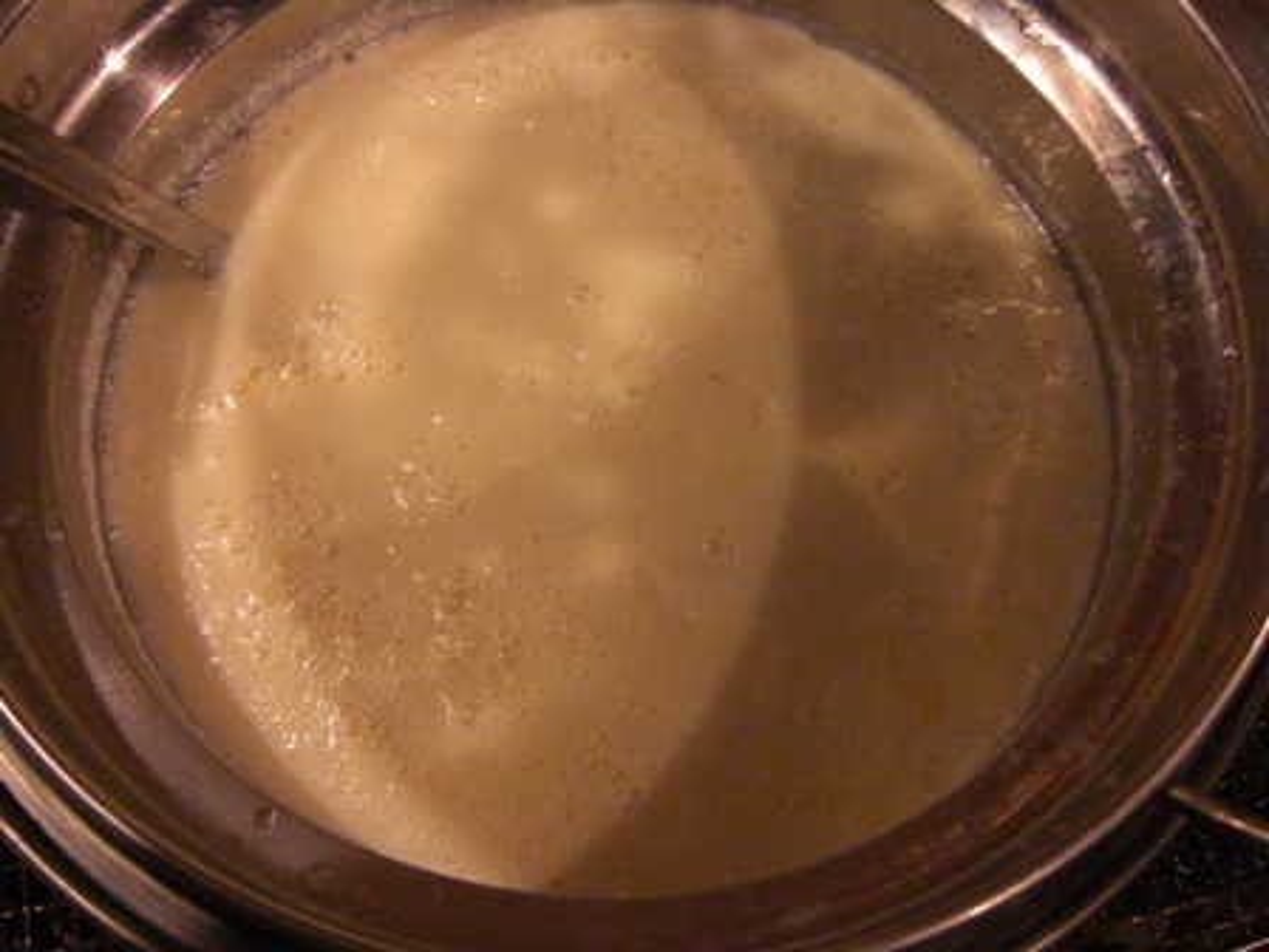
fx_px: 1393
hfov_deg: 49.0
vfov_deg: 37.7
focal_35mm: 38
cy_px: 476
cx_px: 634
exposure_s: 1/13
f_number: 2.8
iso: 800
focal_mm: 7.9
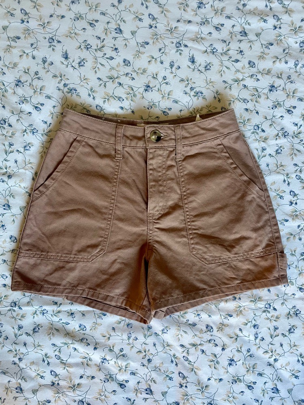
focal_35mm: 26
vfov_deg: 67.3
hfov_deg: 53.1
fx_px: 304
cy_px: 202
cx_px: 152
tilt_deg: -86.9
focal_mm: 4.2
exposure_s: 1/60
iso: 160
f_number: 1.6
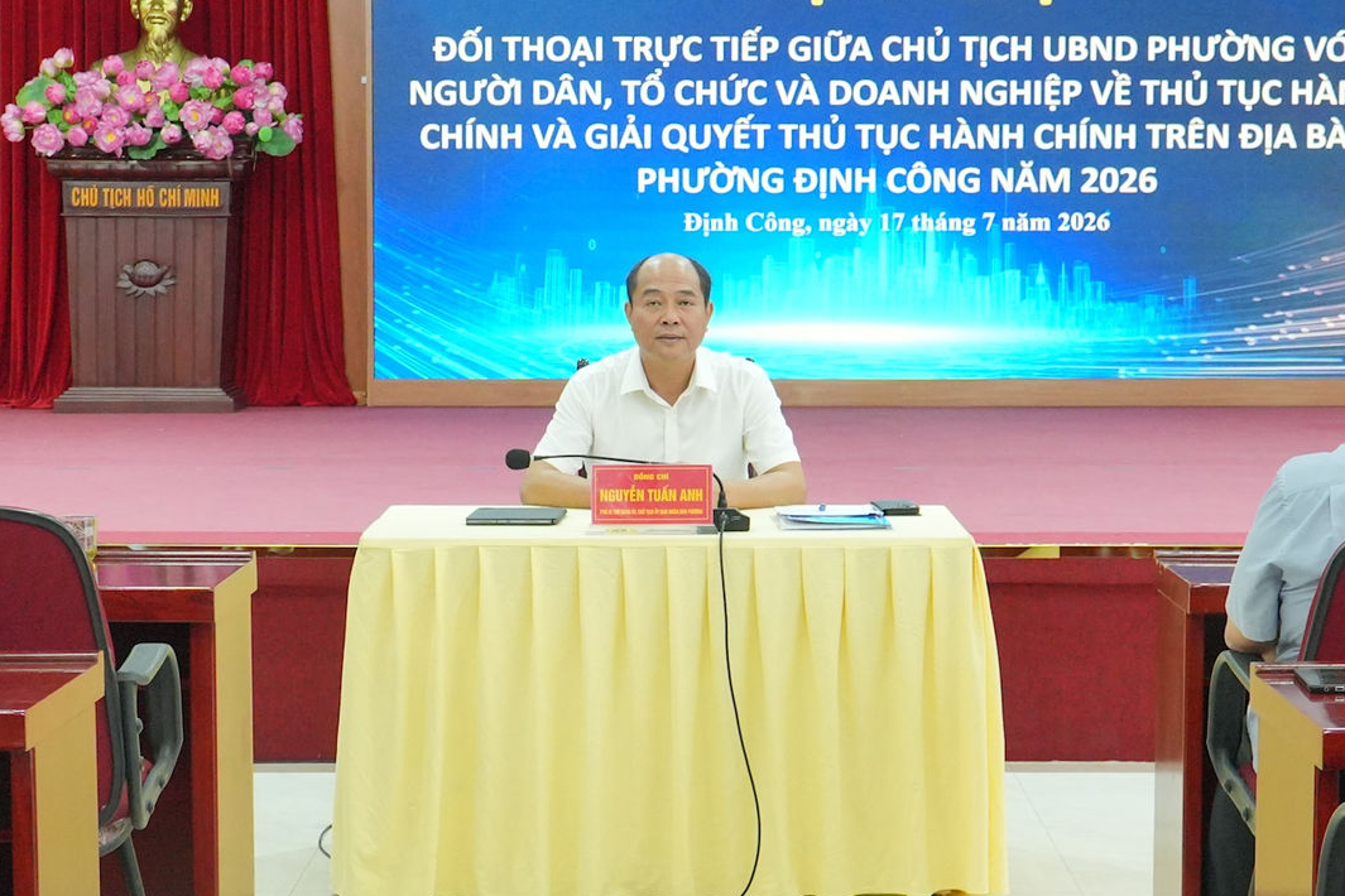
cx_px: 650
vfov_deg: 18.2
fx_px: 2802
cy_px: 550
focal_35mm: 75
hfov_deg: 27.0
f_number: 5
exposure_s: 1/200
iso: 2500
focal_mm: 26
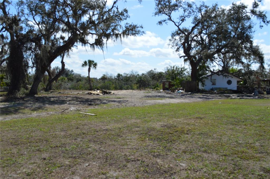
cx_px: 135
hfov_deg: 53.2
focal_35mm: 36
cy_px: 90
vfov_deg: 36.8
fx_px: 270
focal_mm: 24
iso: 100
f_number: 9
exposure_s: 1/320
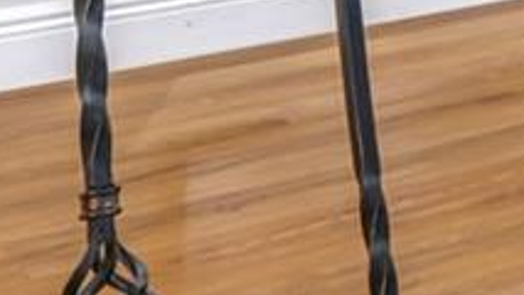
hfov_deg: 14.6
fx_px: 1751
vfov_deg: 8.8
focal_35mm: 126
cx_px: 994
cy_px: -393
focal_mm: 16
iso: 500
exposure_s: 1/100
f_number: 7.1
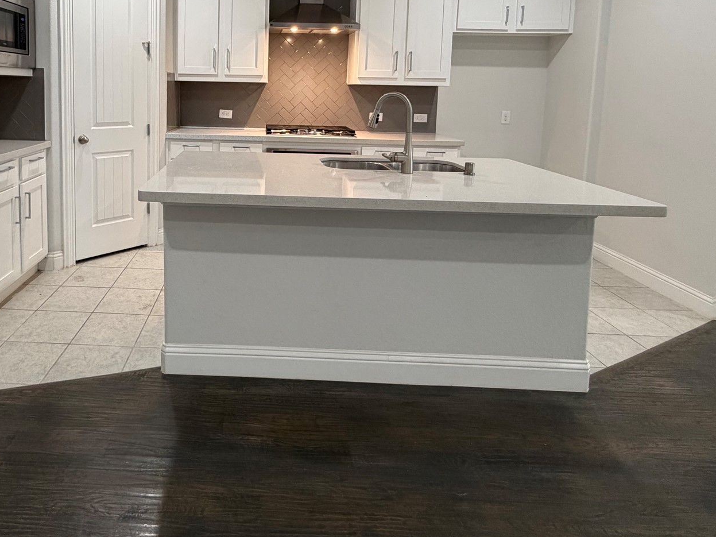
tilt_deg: -4.9
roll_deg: -0.6
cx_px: 242
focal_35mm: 23
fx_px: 476
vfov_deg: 55.8
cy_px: 130
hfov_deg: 71.9
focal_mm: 2.22
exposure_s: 1/60
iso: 160
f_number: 2.2
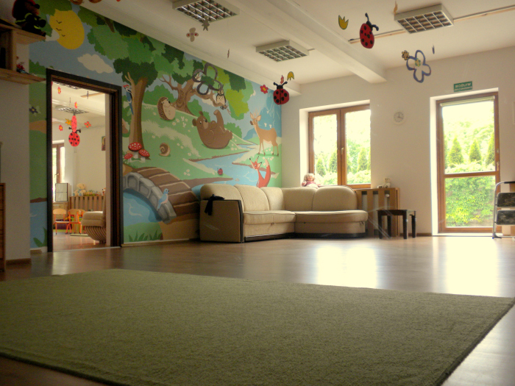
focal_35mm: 37
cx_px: 258
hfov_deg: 50.1
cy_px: 193
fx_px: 550
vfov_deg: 38.7
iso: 120
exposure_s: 1/57.6
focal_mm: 6.6
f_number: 3.5
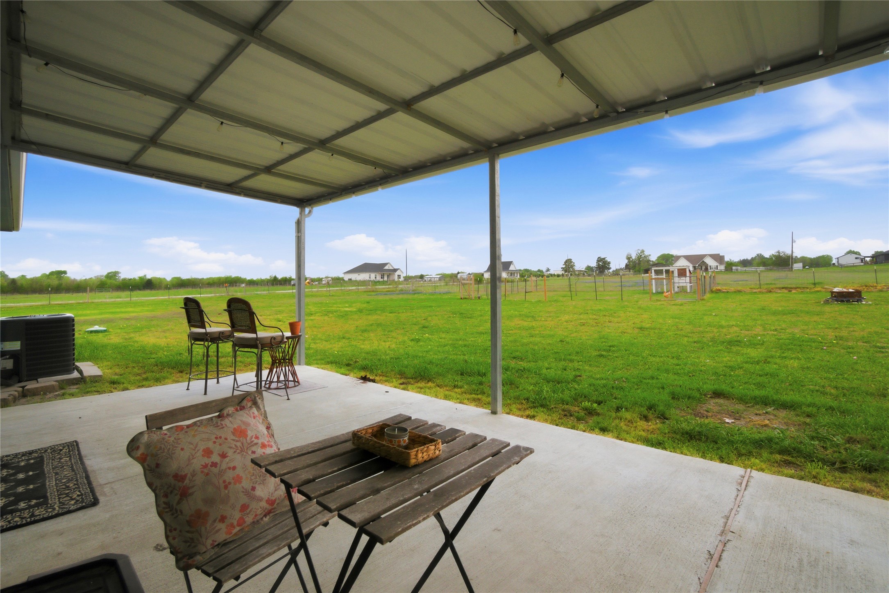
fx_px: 370
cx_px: 444
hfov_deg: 100.4
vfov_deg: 77.4
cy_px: 296
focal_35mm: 15
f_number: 10
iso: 800
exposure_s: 1/200
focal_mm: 10
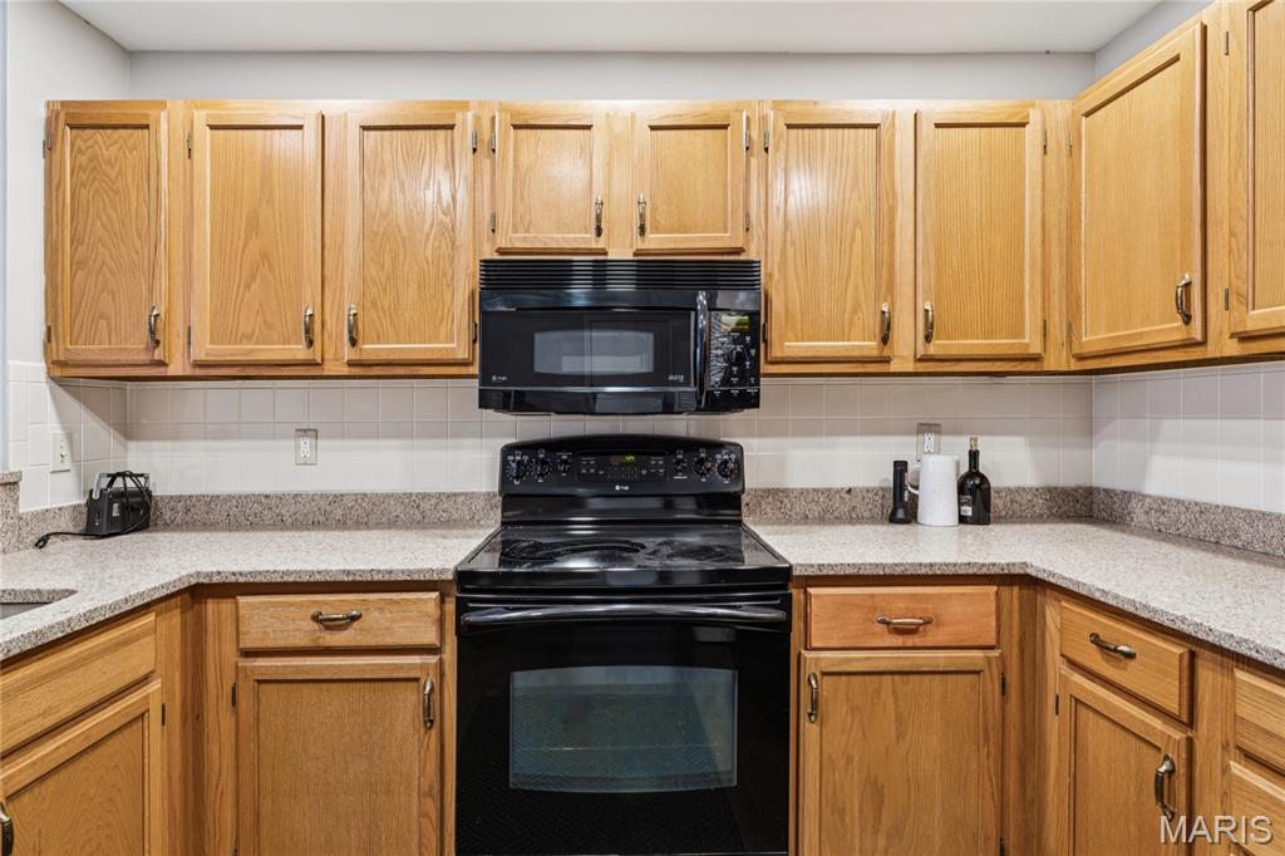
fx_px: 639
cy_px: 428
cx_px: 642
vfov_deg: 67.6
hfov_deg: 90.3
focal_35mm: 18
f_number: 13
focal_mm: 17.9
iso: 200
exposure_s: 1.3
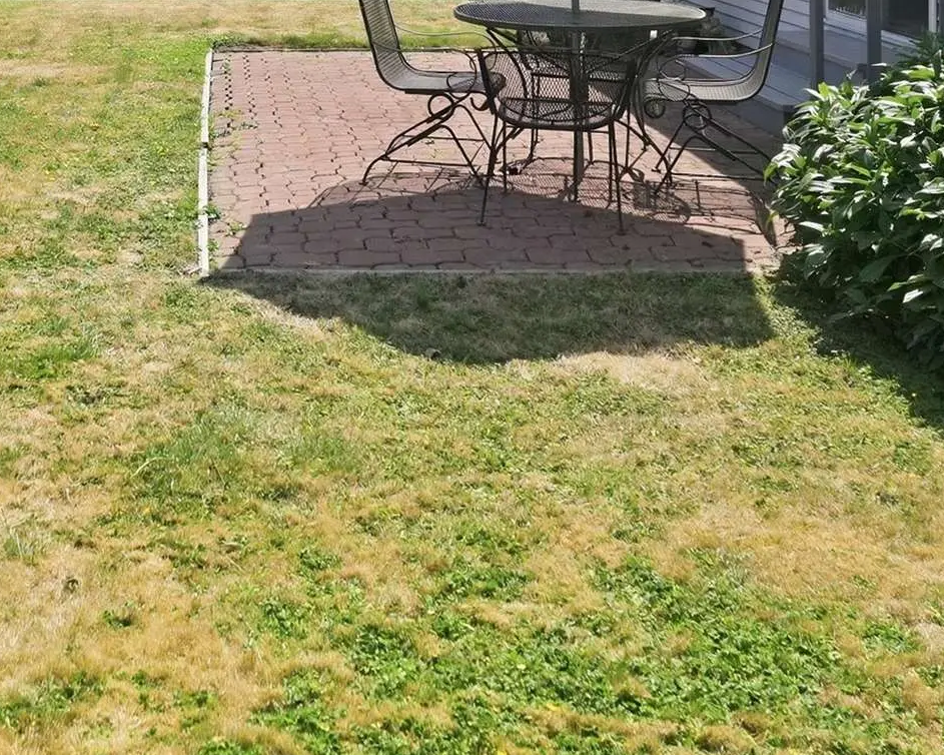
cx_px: 218
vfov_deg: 26.4
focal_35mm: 52
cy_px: -114
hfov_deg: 35.1
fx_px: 1453
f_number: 5.6
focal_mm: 17
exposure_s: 1/5000
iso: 800
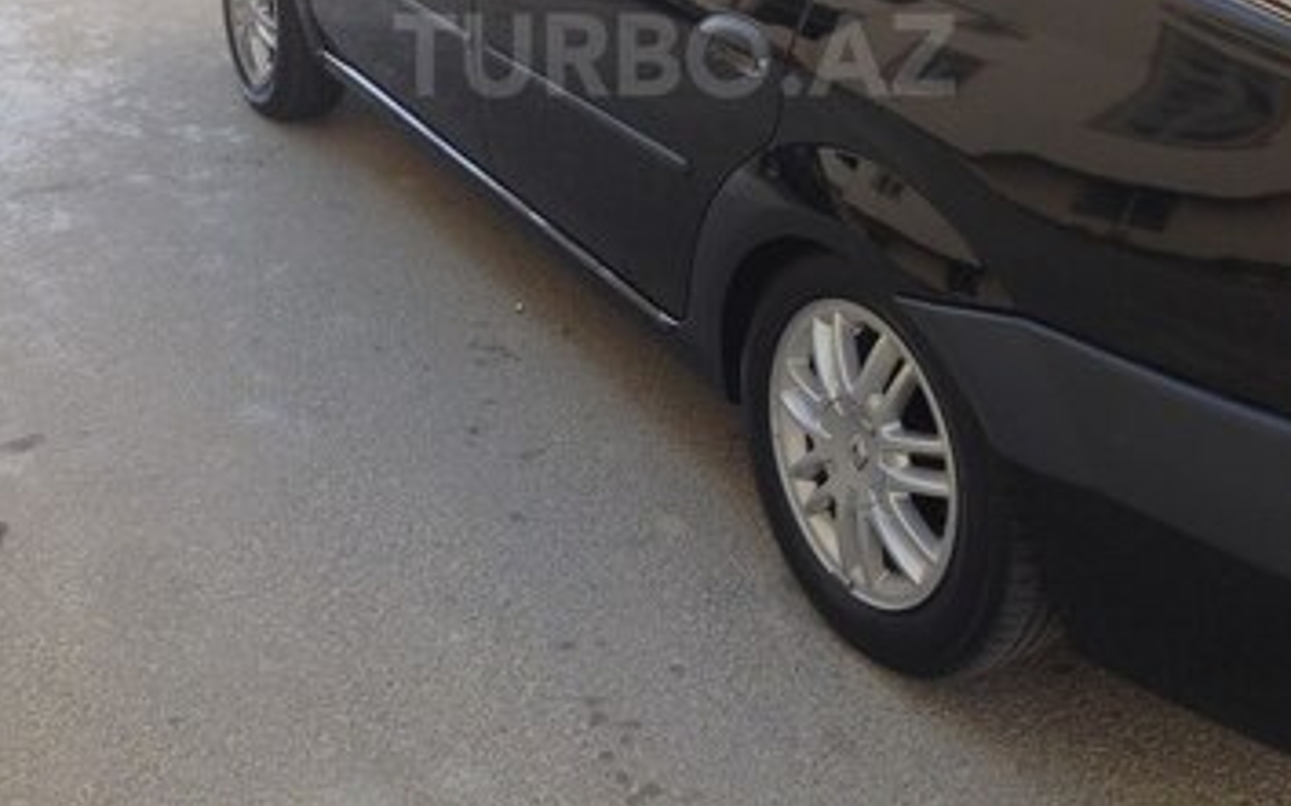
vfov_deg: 25.4
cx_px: 675
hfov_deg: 41.1
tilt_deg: -8.6
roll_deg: +0.2
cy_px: 55
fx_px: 1723
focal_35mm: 49
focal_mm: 4.12
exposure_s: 1/301
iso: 50
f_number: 2.4
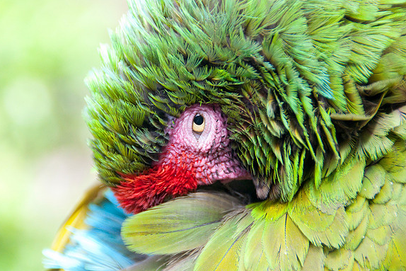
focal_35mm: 227
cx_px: 202
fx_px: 2561
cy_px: 136
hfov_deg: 9.1
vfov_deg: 6.1
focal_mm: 150
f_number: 6.3
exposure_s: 1/640
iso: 3200
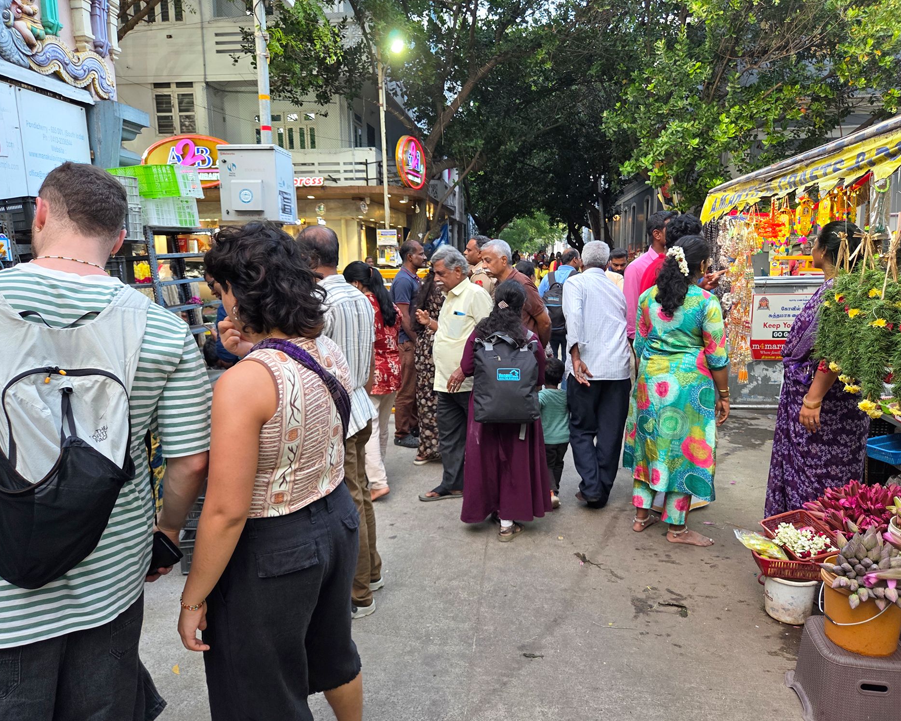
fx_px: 640
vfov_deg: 58.8
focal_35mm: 24
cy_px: 360
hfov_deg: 70.3
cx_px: 467
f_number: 1.8
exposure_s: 1/100
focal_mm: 5.4
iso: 125
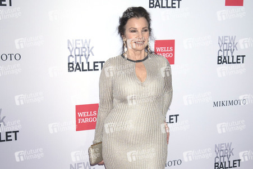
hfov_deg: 39.6
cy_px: 84
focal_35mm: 50
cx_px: 126
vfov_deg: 27.0
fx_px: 351
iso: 640
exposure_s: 1/200
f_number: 7.1
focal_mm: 50
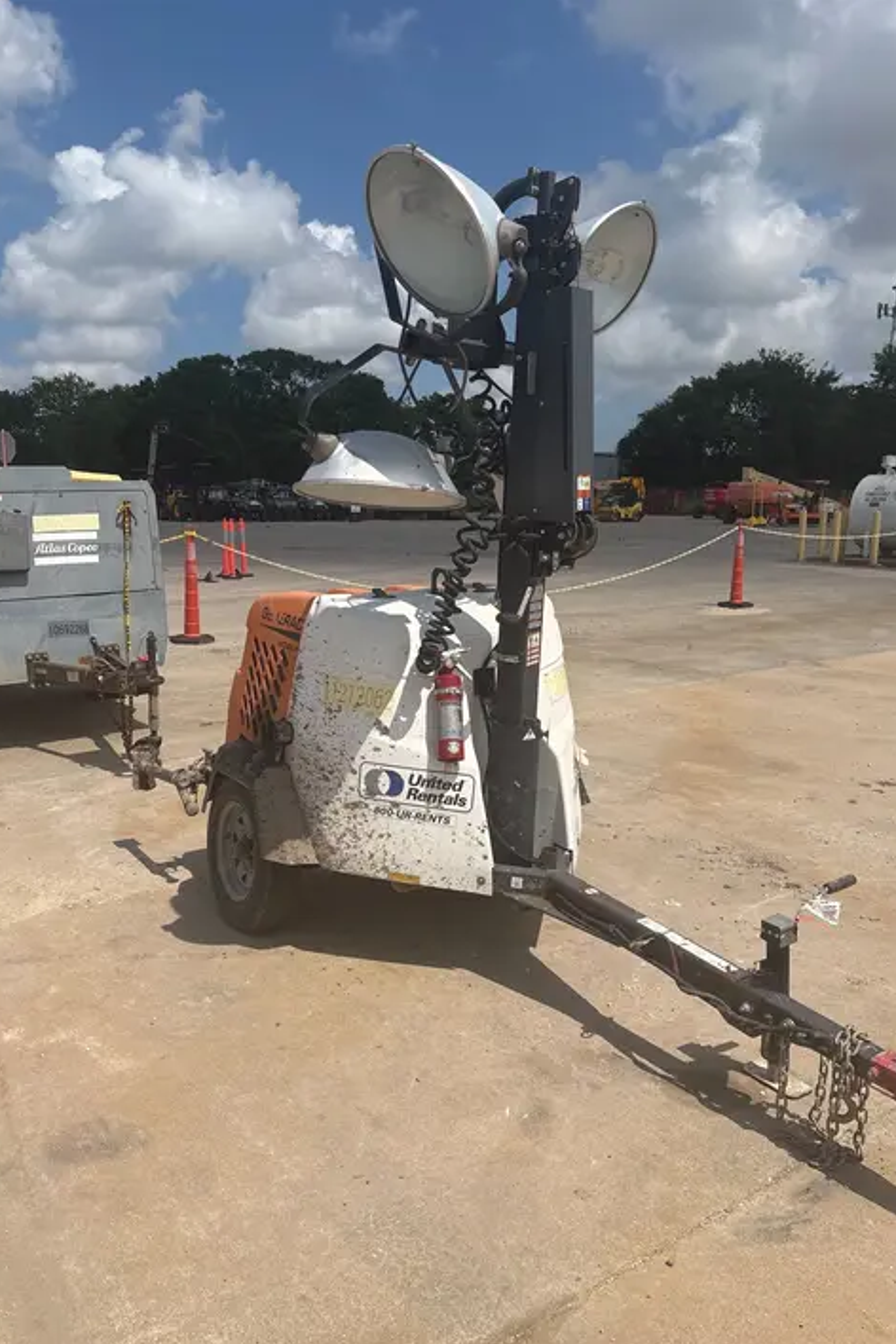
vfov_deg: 65.5
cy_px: 692
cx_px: 410
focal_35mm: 28
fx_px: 1045
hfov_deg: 46.4
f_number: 1.6
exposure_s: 1/6711
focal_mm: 5.96
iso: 50
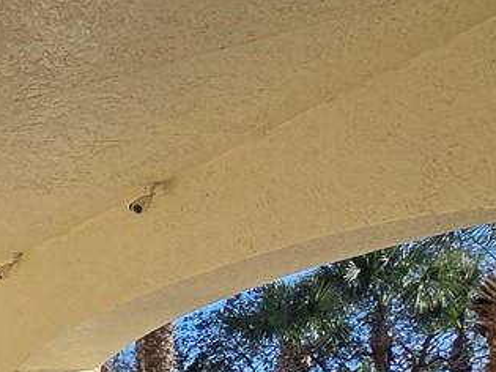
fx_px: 945
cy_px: 526
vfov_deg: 19.8
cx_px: -436
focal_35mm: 66
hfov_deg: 19.8
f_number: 2.2
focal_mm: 2.2
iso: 50
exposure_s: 1/2000
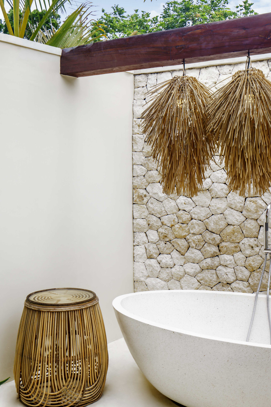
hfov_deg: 29.2
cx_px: 144
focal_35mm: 46
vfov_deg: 42.6
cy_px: 172
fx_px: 519
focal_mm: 35
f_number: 4
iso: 200
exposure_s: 1/160
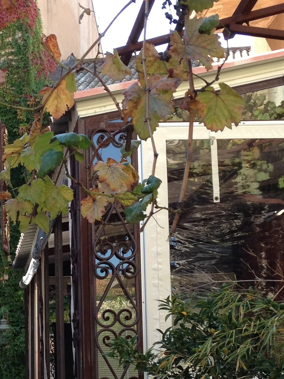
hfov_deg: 14.4
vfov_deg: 19.4
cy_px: 250
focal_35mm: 101
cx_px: -1
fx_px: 1105
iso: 64
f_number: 2.4
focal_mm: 4.28
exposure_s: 1/205
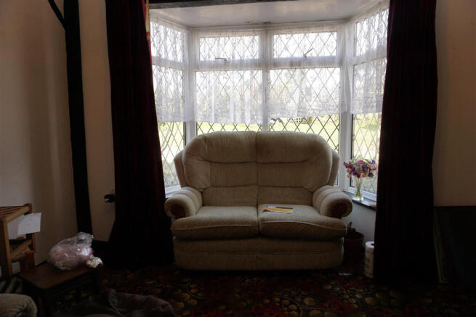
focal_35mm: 24
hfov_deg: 73.7
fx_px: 317
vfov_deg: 53.2
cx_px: 238
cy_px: 158
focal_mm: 16
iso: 100
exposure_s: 1/60
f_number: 4
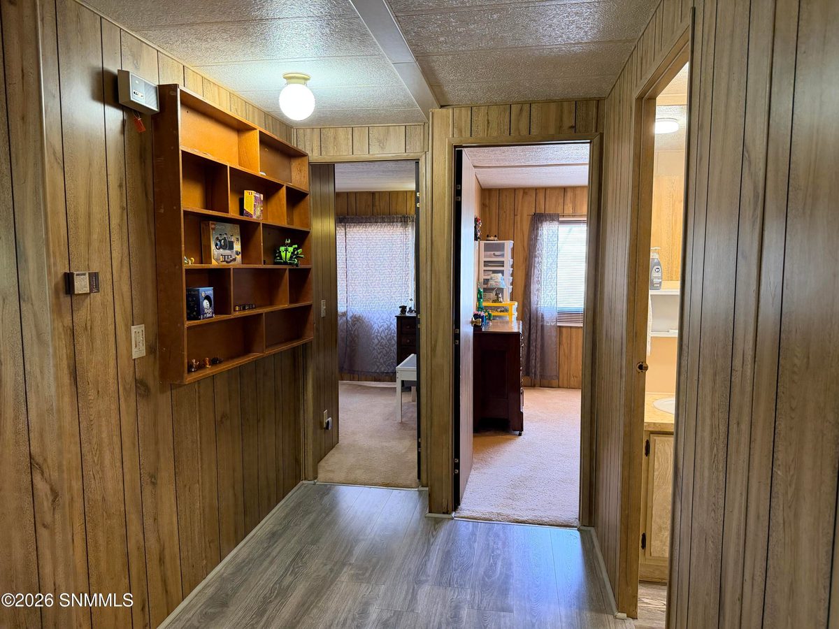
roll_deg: +0.5
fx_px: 582
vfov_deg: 56.8
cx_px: 420
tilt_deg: -5.0
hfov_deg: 71.6
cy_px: 314
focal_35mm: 24
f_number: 1.78
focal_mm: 6.76
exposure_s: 1/60
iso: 250
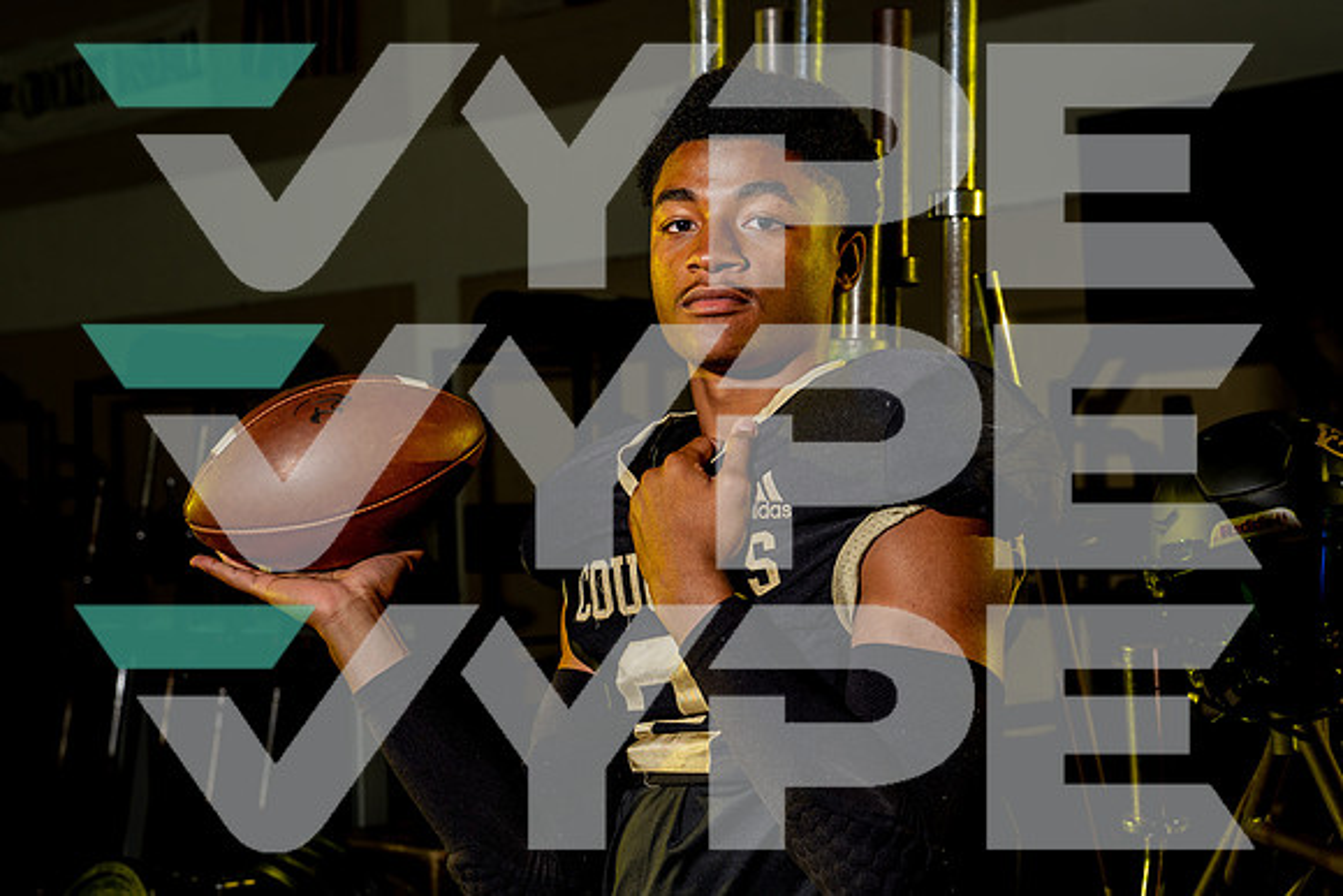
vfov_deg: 21.6
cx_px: 627
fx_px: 2351
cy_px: 467
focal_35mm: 63
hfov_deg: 31.9
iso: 250
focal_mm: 52
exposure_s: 1/250
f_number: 5.6
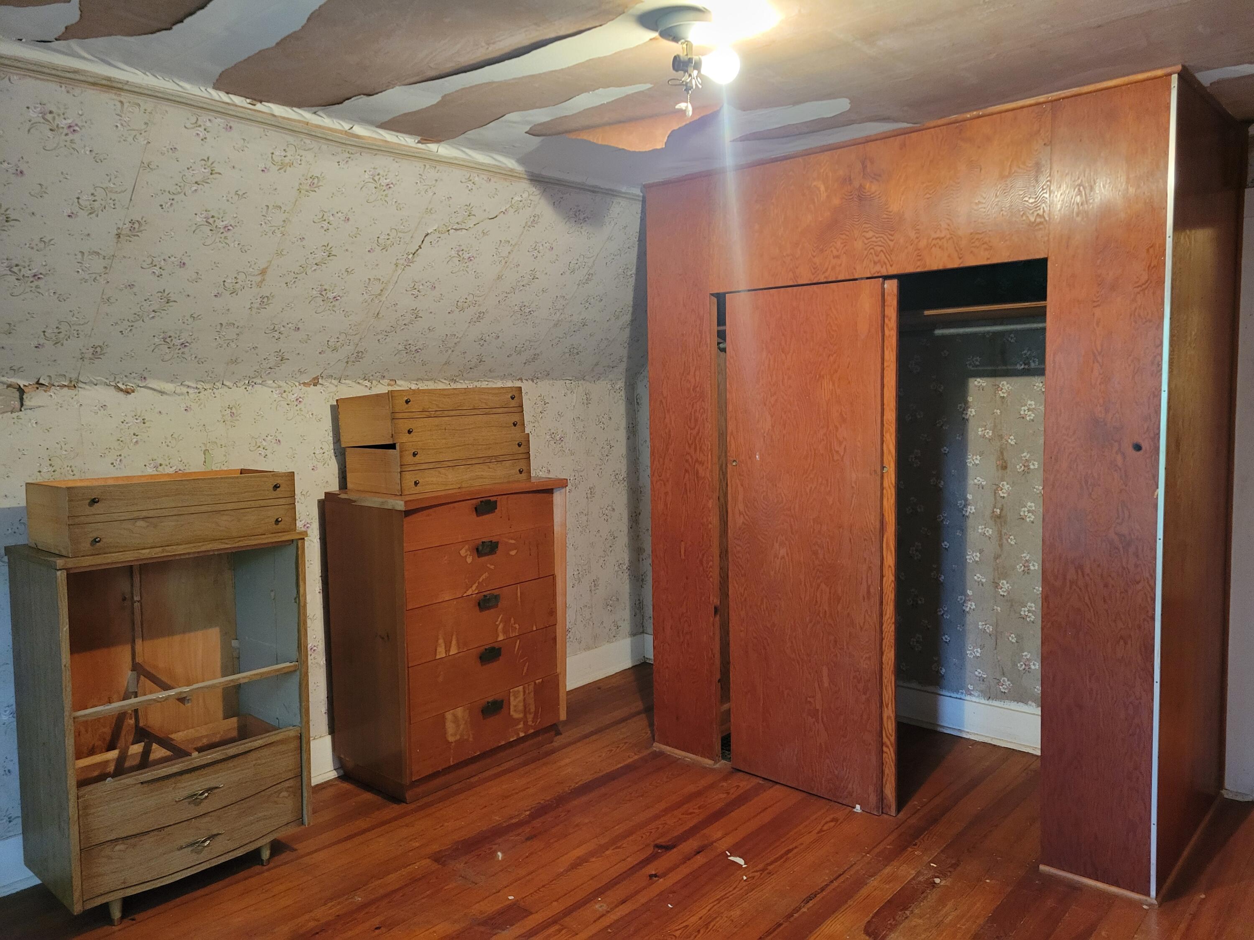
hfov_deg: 67.3
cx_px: 627
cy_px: 470
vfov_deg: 53.1
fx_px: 942
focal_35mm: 26
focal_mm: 5.4
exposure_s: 1/40
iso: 640
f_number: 1.8
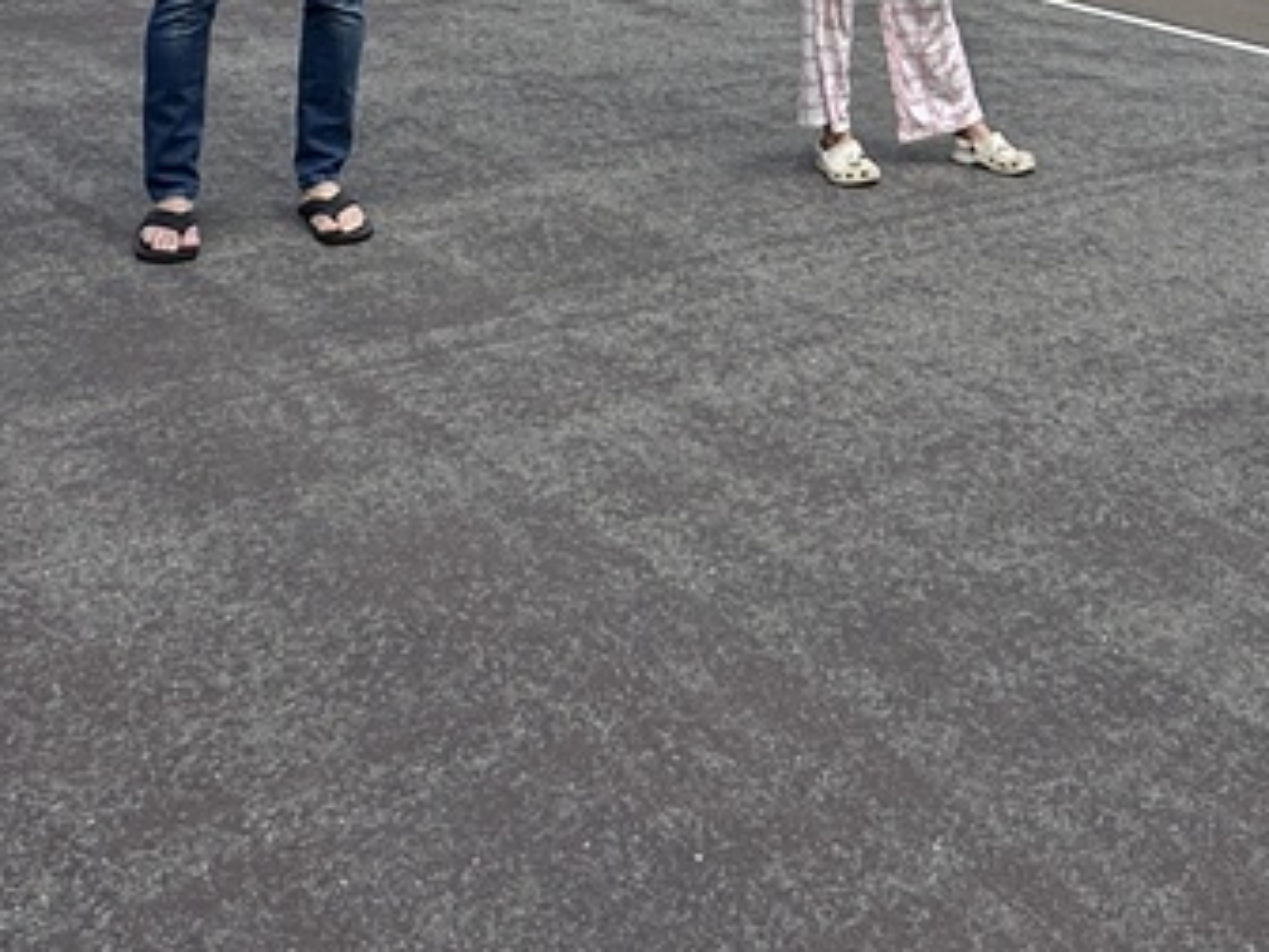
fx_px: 2200
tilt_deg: +4.8
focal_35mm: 60
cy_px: -570
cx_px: 1054
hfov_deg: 31.2
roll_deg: -1.1
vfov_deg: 20.1
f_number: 2.2
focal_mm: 2.22
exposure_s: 1/2817
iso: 50
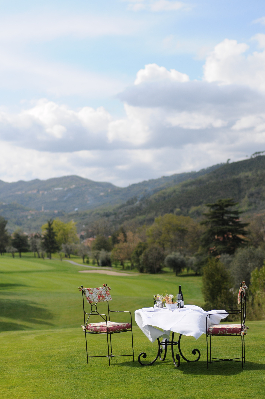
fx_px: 830
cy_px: 200
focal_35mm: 75
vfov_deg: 27.0
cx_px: 132
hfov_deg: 18.1
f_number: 2.2
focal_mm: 50
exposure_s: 1/6400
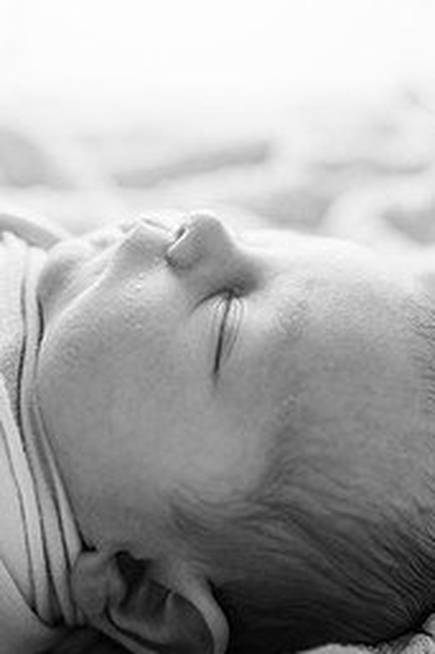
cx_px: 198
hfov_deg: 31.8
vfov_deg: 45.9
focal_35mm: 42
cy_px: 234
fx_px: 762
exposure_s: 1/200
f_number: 2.2
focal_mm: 24
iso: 80
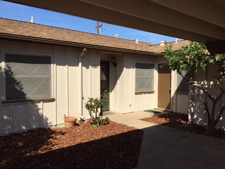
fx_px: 188
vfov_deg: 48.2
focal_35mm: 29
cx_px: 112
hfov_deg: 61.7
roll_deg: -1.5
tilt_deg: -3.7
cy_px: 84
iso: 32
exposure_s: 1/2825
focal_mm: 4.15
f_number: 2.2
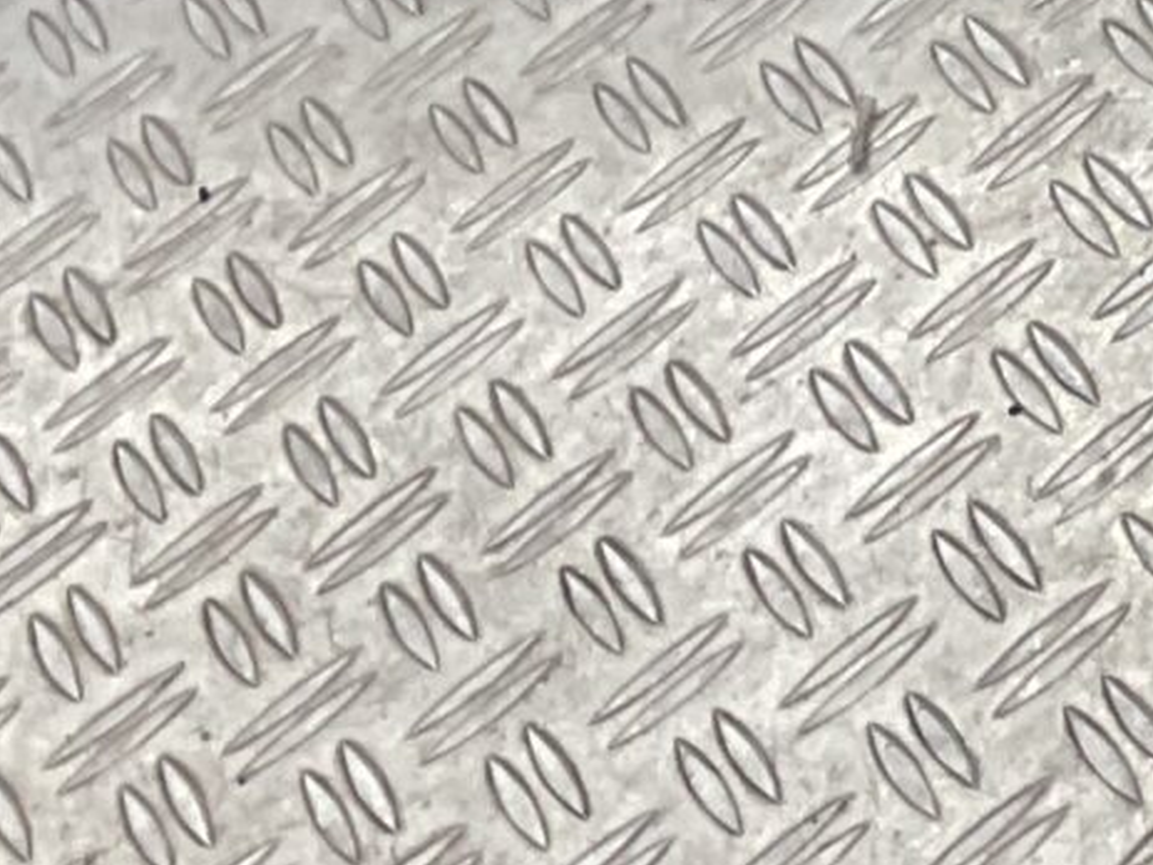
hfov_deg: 11.3
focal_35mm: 160
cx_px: 2256
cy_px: -1268
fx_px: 5329
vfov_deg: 8.4
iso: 50
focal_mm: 3
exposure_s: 1/120
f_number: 1.8
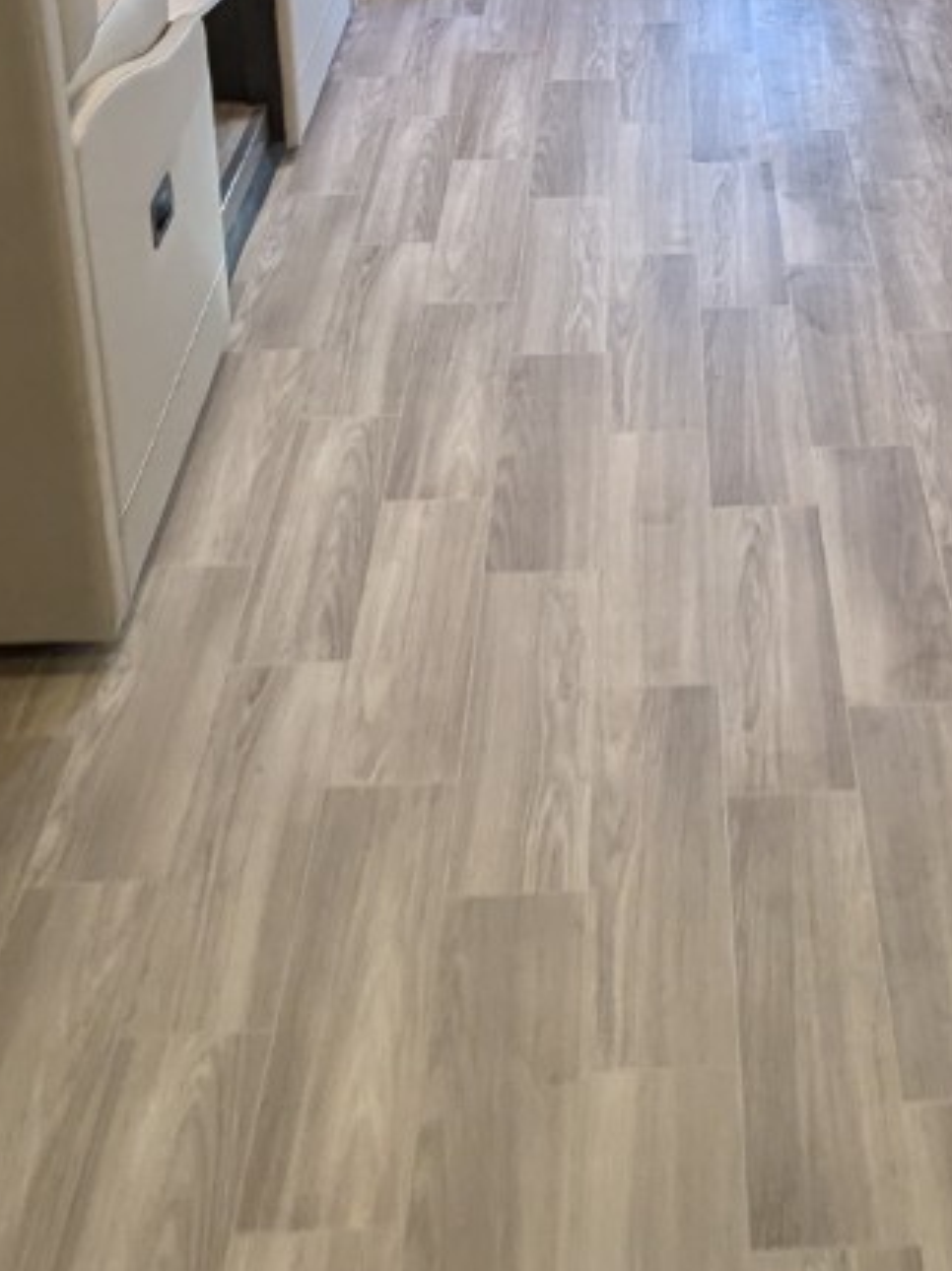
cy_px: -130
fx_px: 1909
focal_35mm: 52
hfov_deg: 27.5
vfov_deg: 32.4
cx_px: 738
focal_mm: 2.35
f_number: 2.2
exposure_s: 1/60
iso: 70
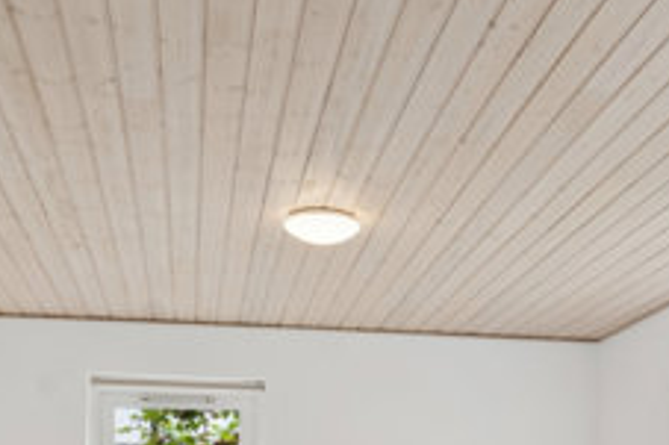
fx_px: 1244
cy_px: 541
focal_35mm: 67
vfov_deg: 19.1
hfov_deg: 29.6
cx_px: 501
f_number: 8
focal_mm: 19
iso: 200
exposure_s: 1/20
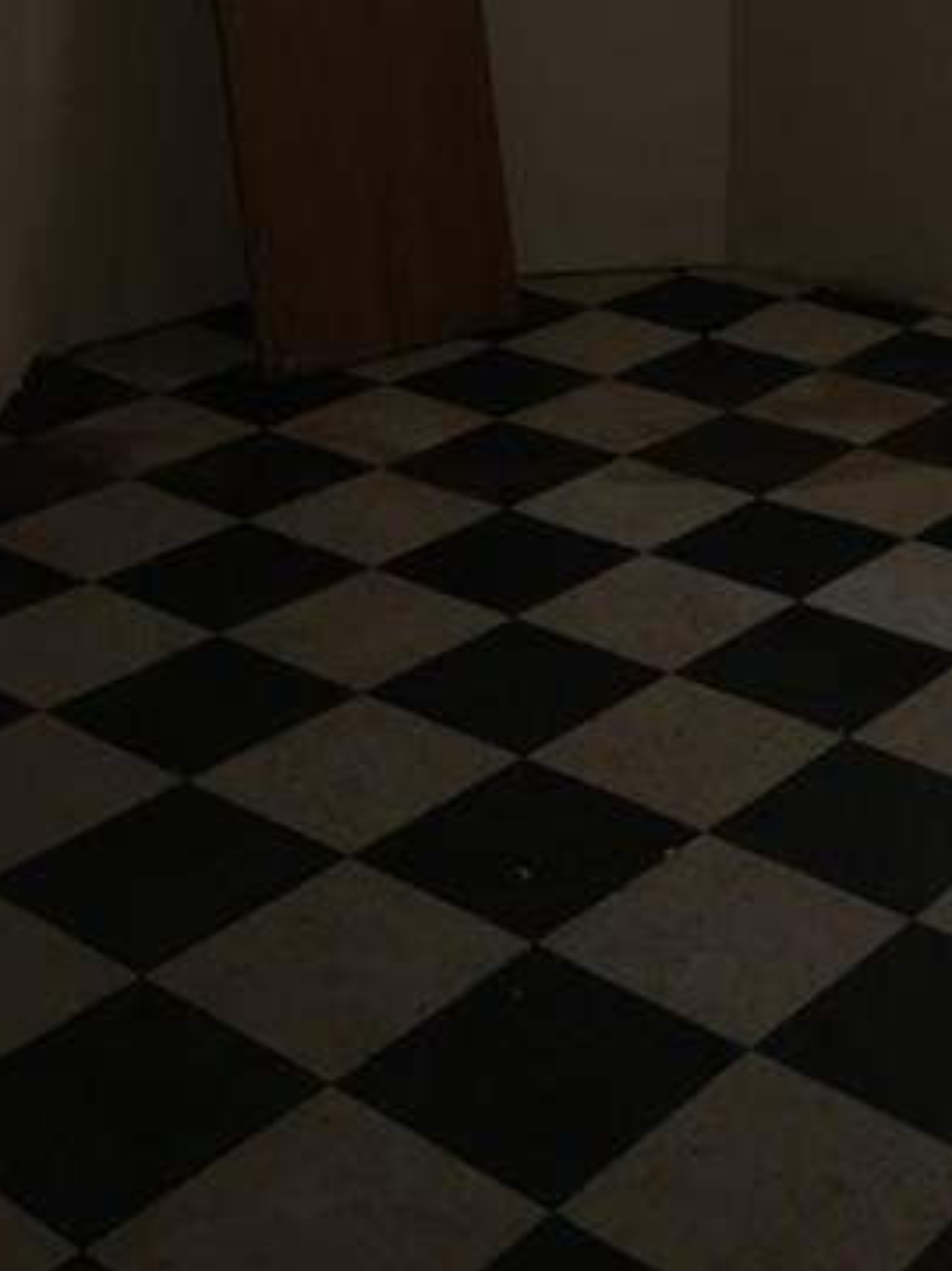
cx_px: 726
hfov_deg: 23.4
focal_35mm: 62
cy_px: 0
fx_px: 2275
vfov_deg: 29.2
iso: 40
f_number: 2.2
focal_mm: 4.15
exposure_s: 1/30
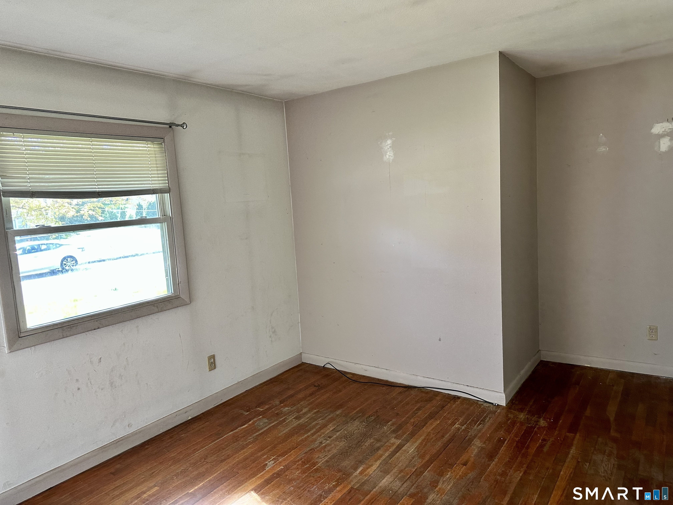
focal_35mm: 24
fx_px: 467
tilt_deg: -7.5
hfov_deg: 71.6
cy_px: 252
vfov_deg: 56.8
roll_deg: +4.6
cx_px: 336
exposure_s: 1/68
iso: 250
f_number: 1.78
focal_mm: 6.86
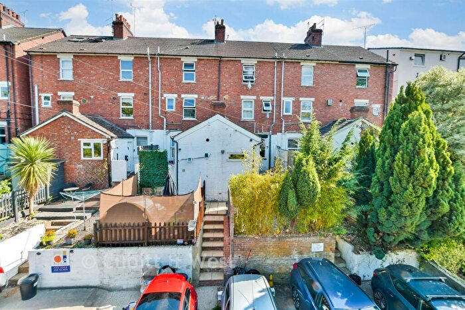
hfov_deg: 100.4
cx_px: 232
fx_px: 194
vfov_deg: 77.4
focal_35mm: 15
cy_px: 155
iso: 160
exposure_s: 1/30
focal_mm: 10
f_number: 13
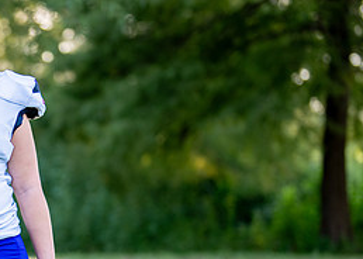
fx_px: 1473
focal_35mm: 143
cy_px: 213
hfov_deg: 13.8
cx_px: 1
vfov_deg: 10.0
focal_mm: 50
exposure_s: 1/1250
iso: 125
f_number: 1.2
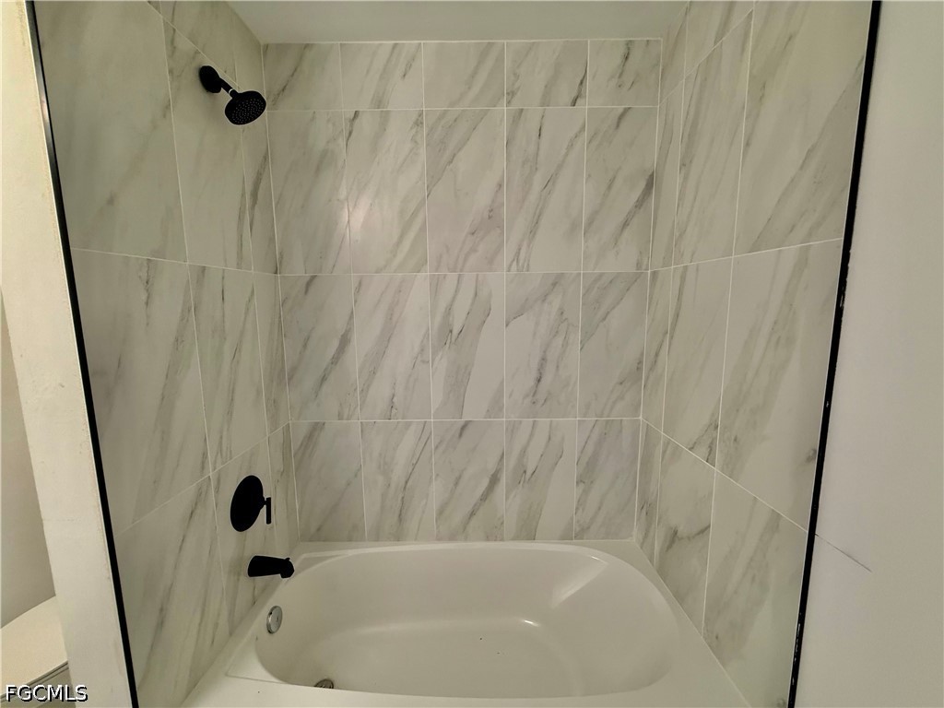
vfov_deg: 85.7
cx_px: 472
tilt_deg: -7.3
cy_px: 354
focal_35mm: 14
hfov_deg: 102.1
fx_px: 382
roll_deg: +0.3
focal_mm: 2.22
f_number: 2.2
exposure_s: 1/120
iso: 200
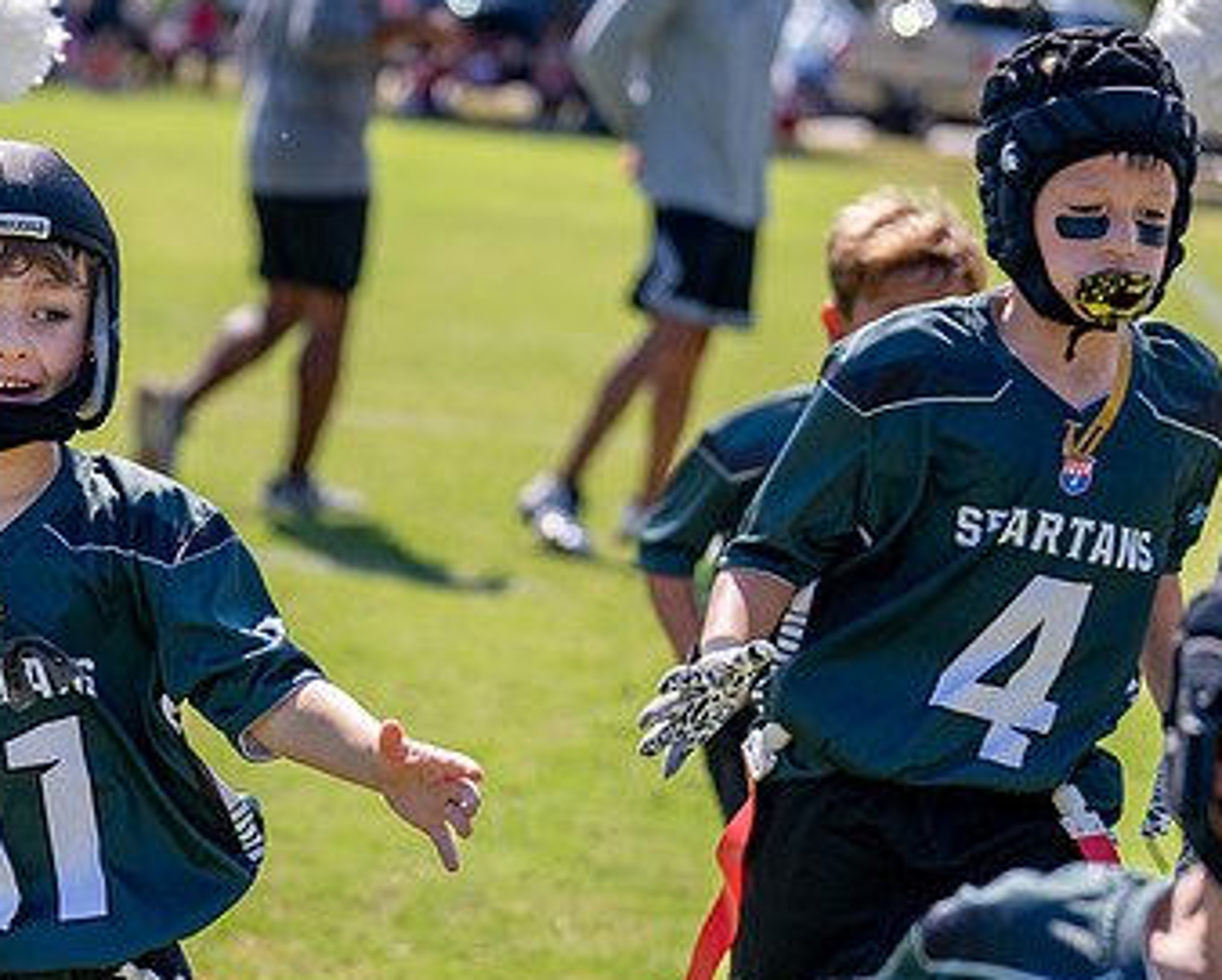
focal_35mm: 143
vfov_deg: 10.8
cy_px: 627
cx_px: 166
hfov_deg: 13.4
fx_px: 5176
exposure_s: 1/2000
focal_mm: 70
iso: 200
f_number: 2.8
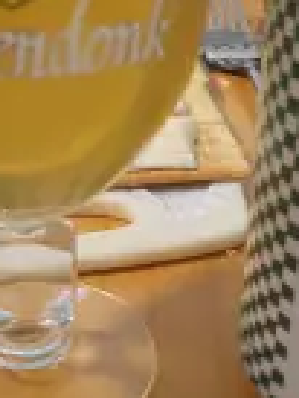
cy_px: 67
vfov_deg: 25.1
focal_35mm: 76
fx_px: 874
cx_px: 157
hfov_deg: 19.4
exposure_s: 1/40
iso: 320
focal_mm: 4.32
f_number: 1.5
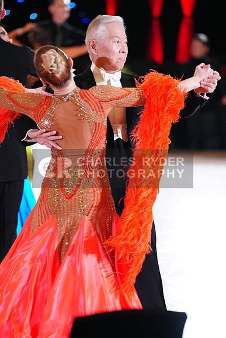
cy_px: 169
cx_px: 113
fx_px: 1882
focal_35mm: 200
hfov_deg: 6.9
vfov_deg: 10.3
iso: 2500
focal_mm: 200
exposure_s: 1/320
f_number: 2.8
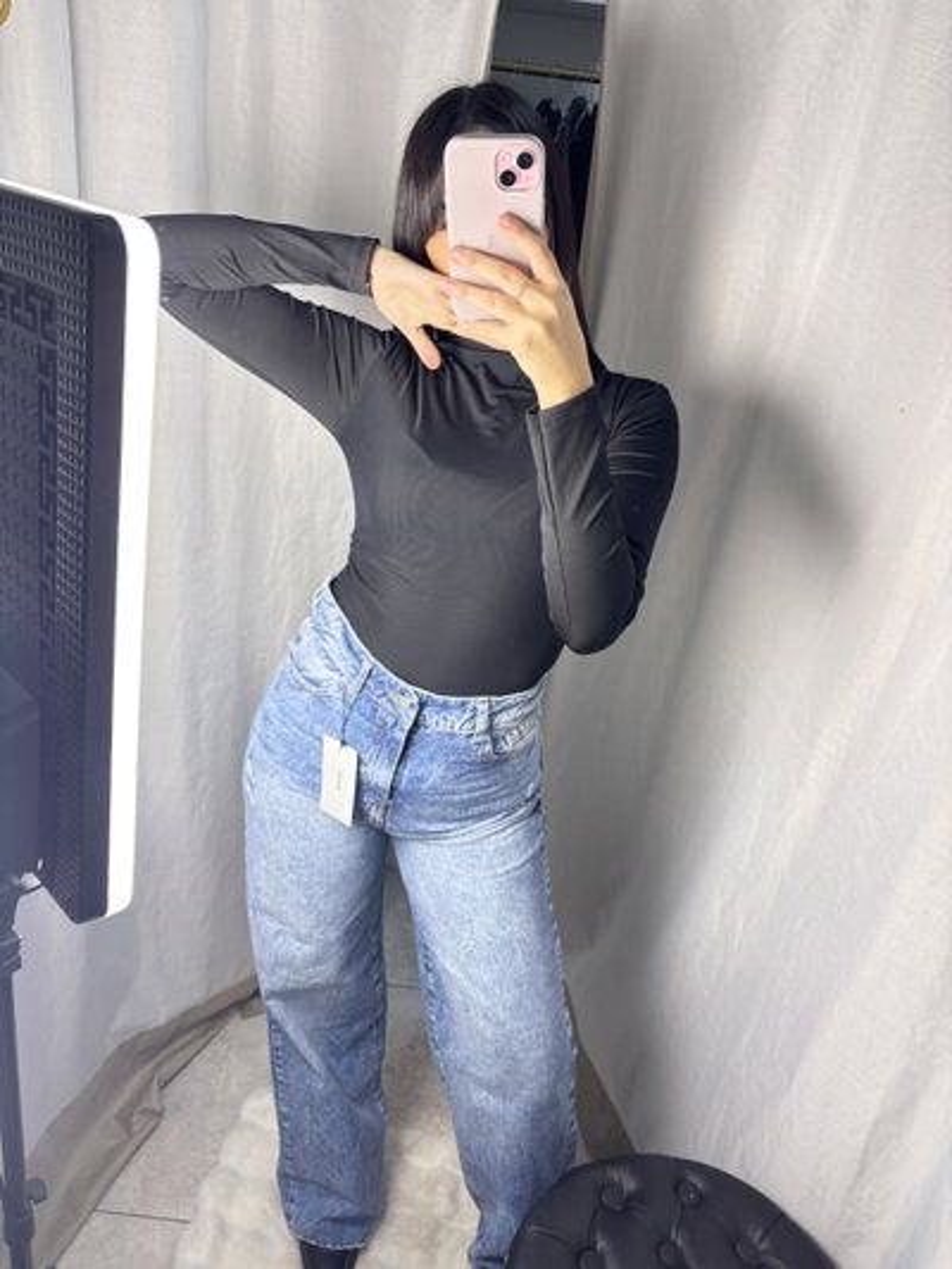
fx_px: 953
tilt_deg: -25.3
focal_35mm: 26
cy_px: 634
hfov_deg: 53.1
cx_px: 476
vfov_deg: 67.3
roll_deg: -7.9
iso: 50
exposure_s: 1/100
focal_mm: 5.96
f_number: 1.6
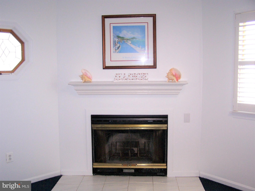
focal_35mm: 38
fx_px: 280
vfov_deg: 37.7
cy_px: 96
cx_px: 128
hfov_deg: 49.0
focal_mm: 6.3
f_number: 2.8
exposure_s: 1/60
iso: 140
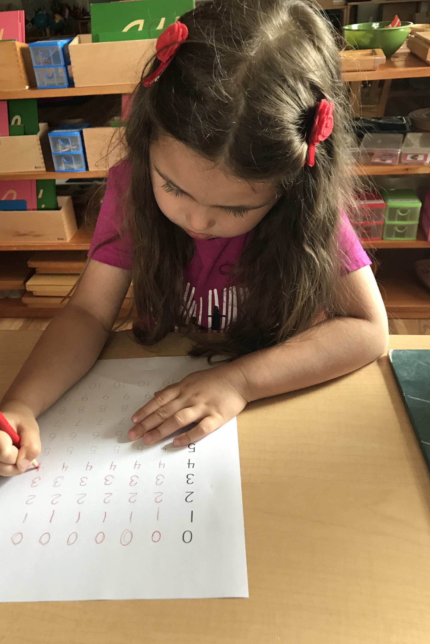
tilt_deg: -30.4
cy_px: 321
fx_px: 537
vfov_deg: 61.9
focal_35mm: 30
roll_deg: +5.0
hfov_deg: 43.5
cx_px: 190
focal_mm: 3.99
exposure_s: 1/15
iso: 50
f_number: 1.8
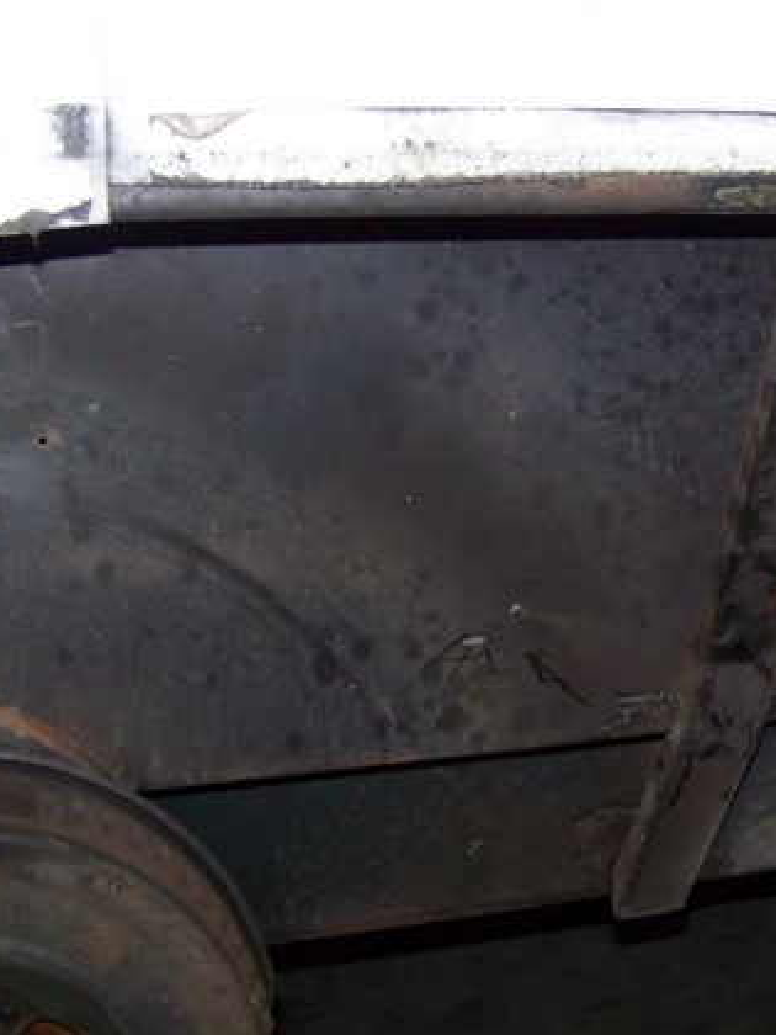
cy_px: 526
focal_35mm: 60
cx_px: 675
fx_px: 1793
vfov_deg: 32.2
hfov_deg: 23.8
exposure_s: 1/30
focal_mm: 5.85
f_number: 2.8
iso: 200
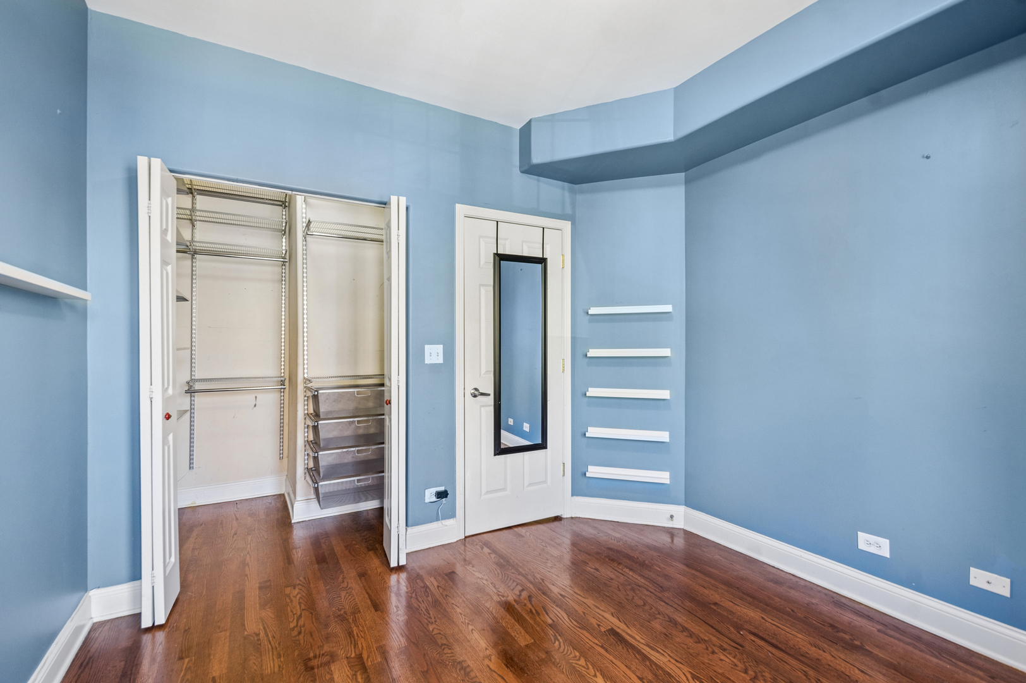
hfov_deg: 100.4
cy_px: 342
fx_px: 427
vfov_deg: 77.2
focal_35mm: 15
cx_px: 513
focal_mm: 10
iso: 400
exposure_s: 1/8
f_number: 8
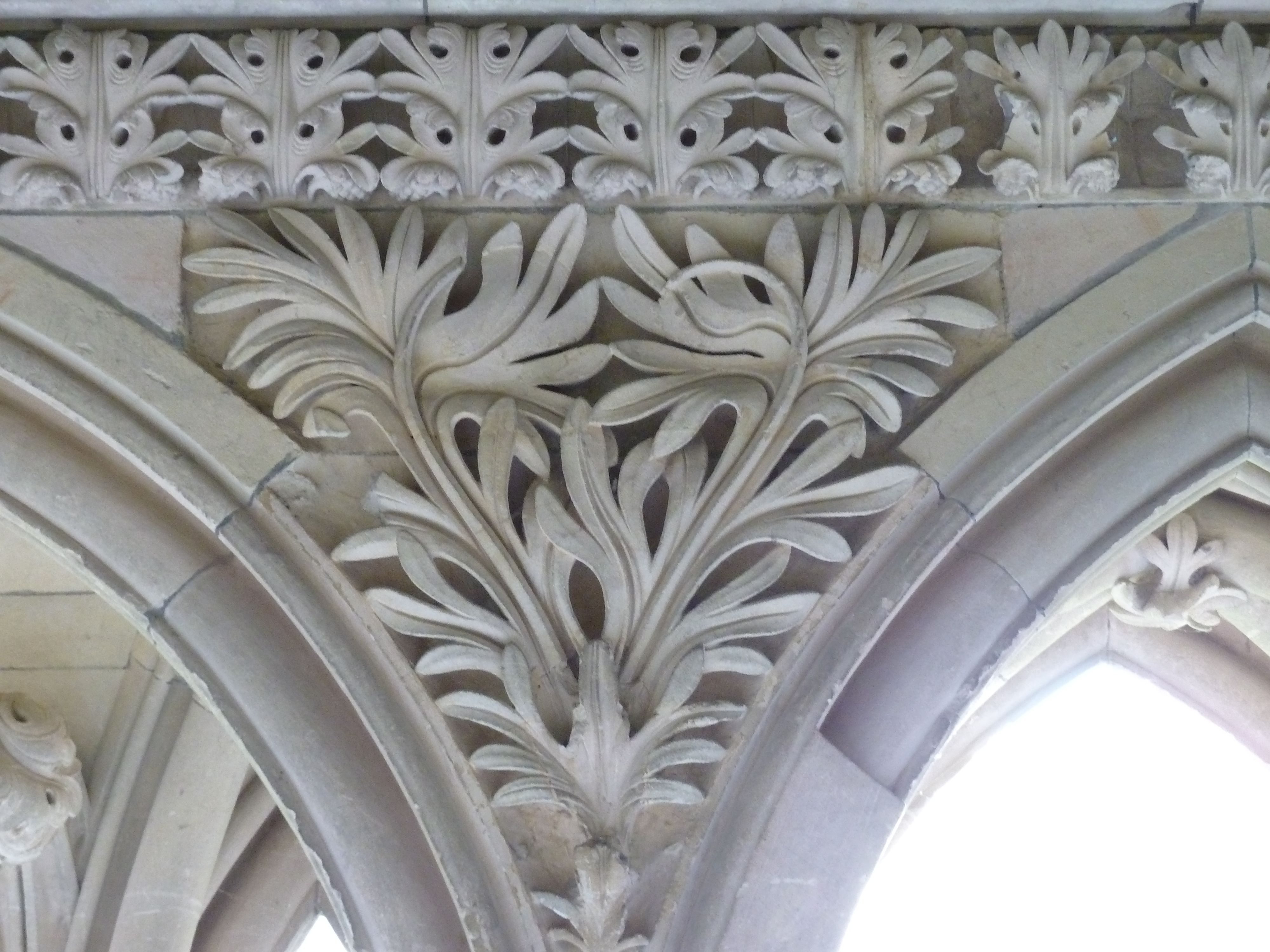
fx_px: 2642
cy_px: 476
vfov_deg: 20.4
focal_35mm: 72
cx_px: 635
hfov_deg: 27.0
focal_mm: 11.9
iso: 400
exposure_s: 1/13
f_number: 4.1
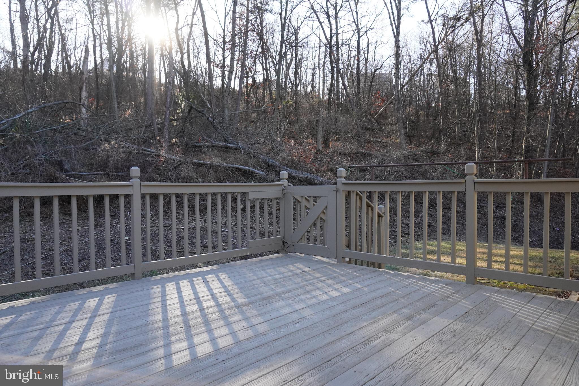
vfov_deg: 53.1
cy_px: 193
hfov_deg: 73.7
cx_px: 290
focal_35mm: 24
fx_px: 386
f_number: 5.6
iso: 1250
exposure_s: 1/800
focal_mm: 16
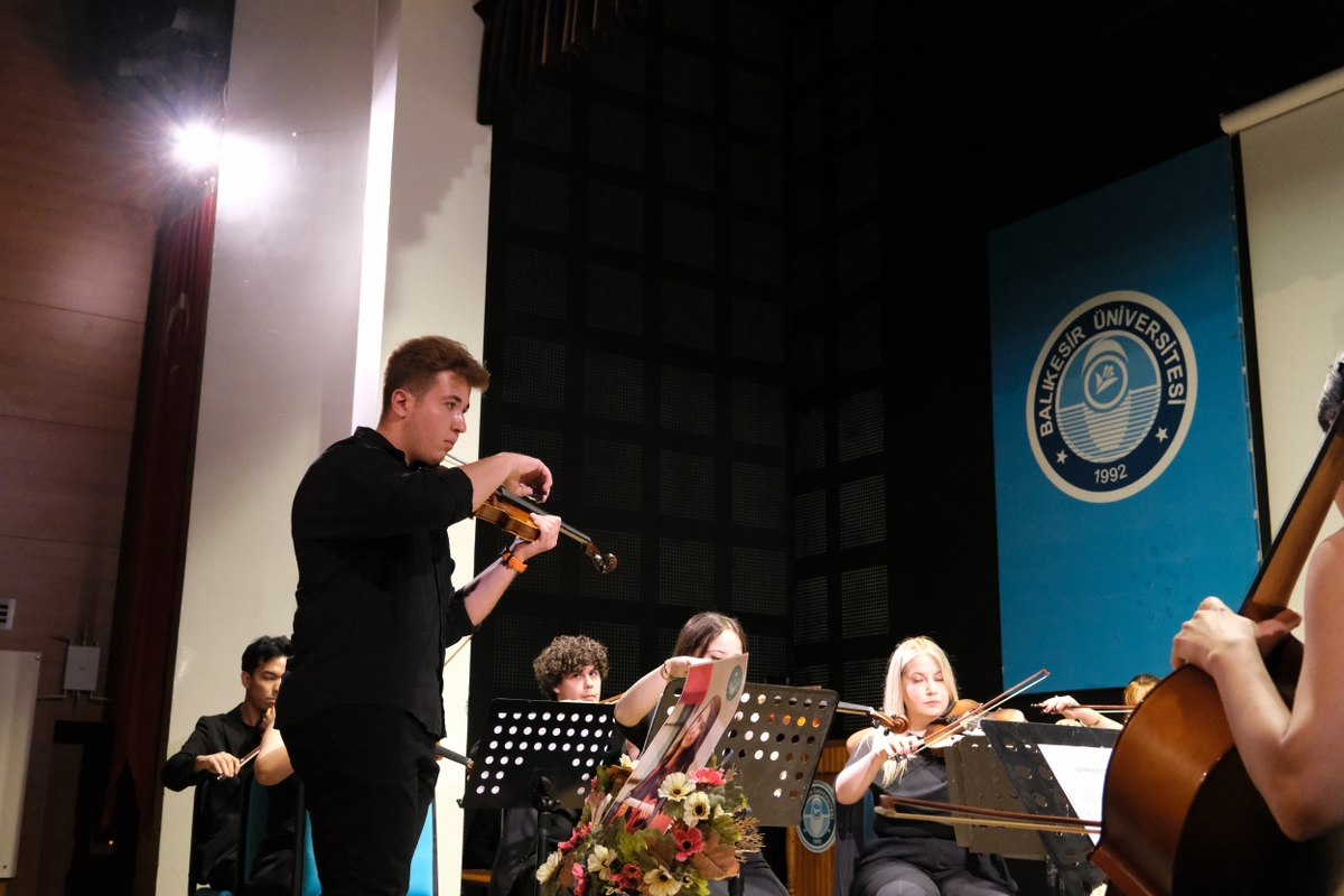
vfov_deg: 35.9
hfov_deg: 51.9
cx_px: 672
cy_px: 448
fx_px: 1381
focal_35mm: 37
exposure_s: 1/75
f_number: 4
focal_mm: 24.7
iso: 8000
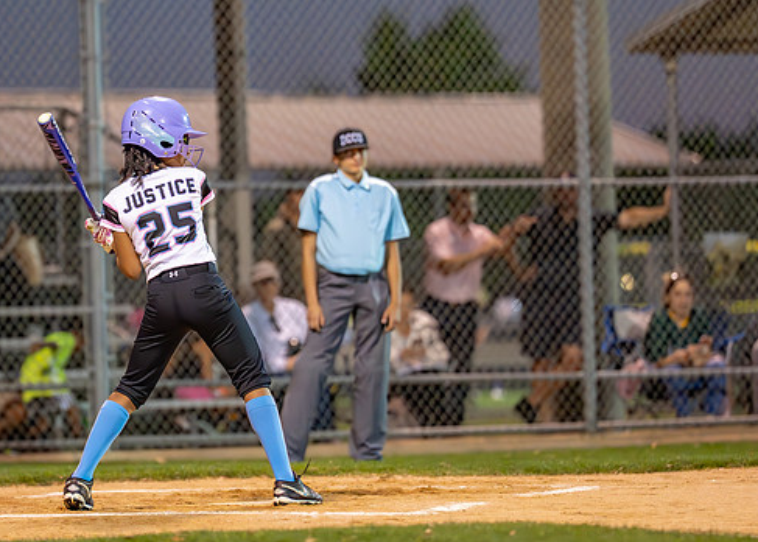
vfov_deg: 5.6
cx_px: 167
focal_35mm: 259
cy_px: 245
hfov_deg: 7.8
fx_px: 5576
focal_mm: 135
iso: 6400
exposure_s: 1/1250
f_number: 1.8
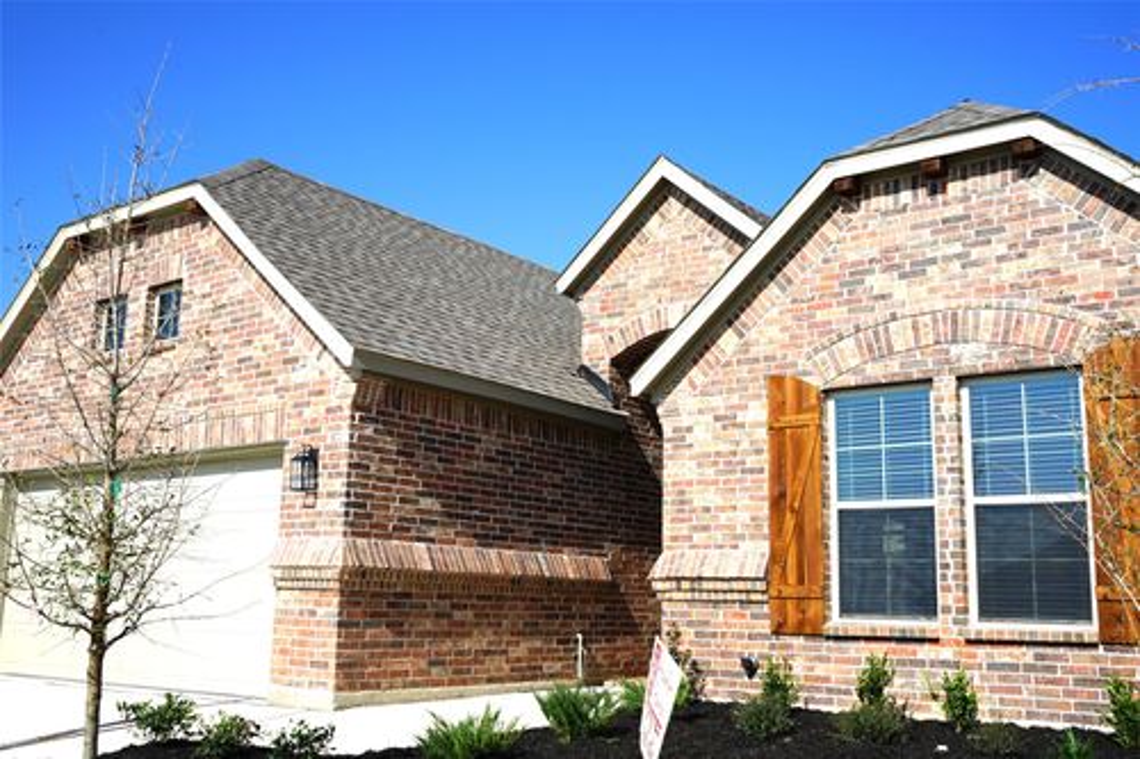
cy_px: 380
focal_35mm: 36
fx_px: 1140
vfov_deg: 36.8
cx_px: 570
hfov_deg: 53.1
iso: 100
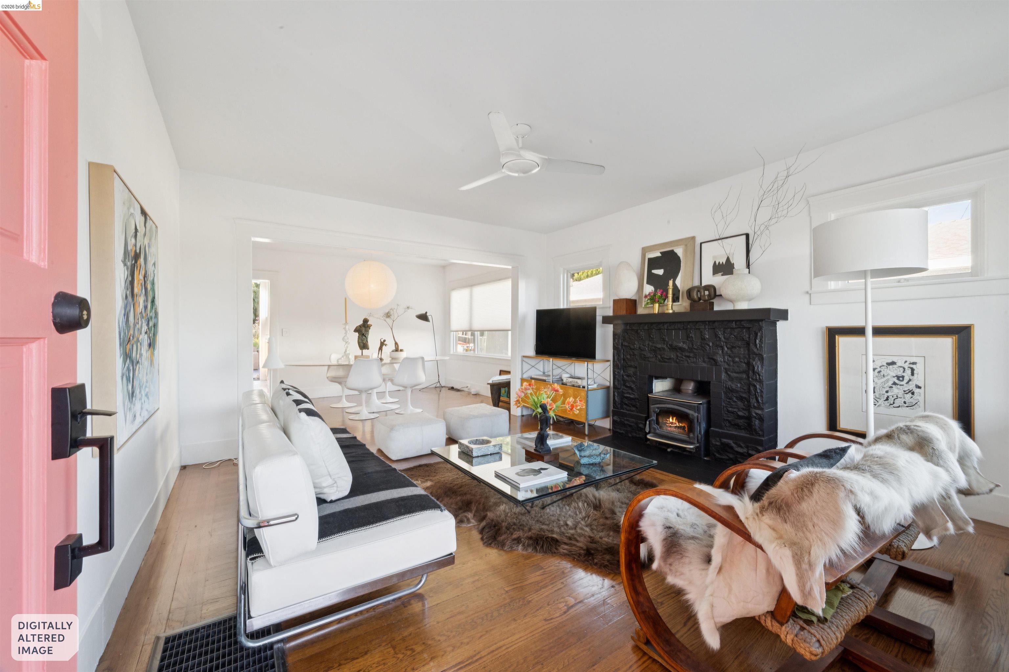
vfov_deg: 81.2
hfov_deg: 104.3
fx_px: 392
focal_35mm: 14
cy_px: 336
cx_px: 504
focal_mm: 14
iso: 400
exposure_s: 1/1.25
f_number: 20
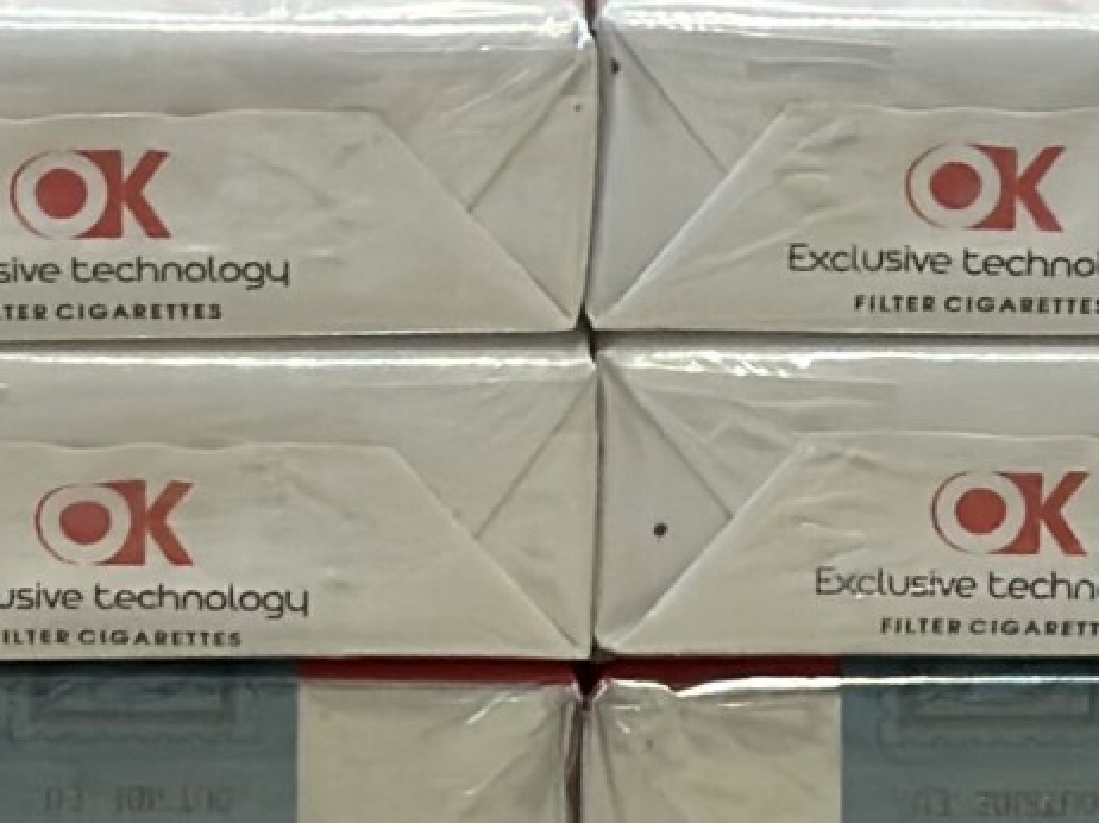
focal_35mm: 266
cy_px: -288
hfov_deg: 7.4
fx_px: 8441
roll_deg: -0.4
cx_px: 1042
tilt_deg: -21.2
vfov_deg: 5.5
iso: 200
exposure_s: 1/60
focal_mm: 6.86
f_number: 1.78
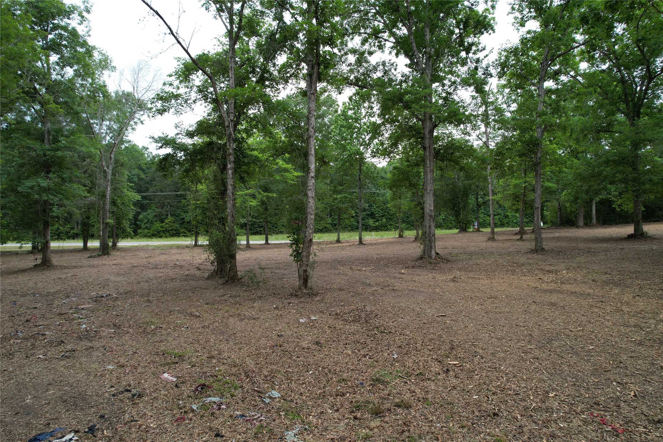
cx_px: 332
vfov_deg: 57.2
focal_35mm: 22
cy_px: 221
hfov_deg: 78.6
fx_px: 405
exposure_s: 1/120
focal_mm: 8.38
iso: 100
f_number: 2.8
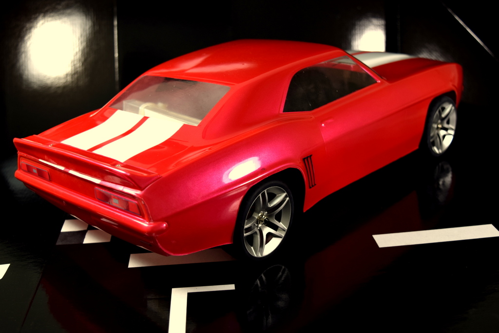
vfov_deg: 30.9
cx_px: 250
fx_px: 603
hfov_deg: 45.0
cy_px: 166
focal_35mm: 44
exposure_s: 1/60
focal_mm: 29
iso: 100
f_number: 5
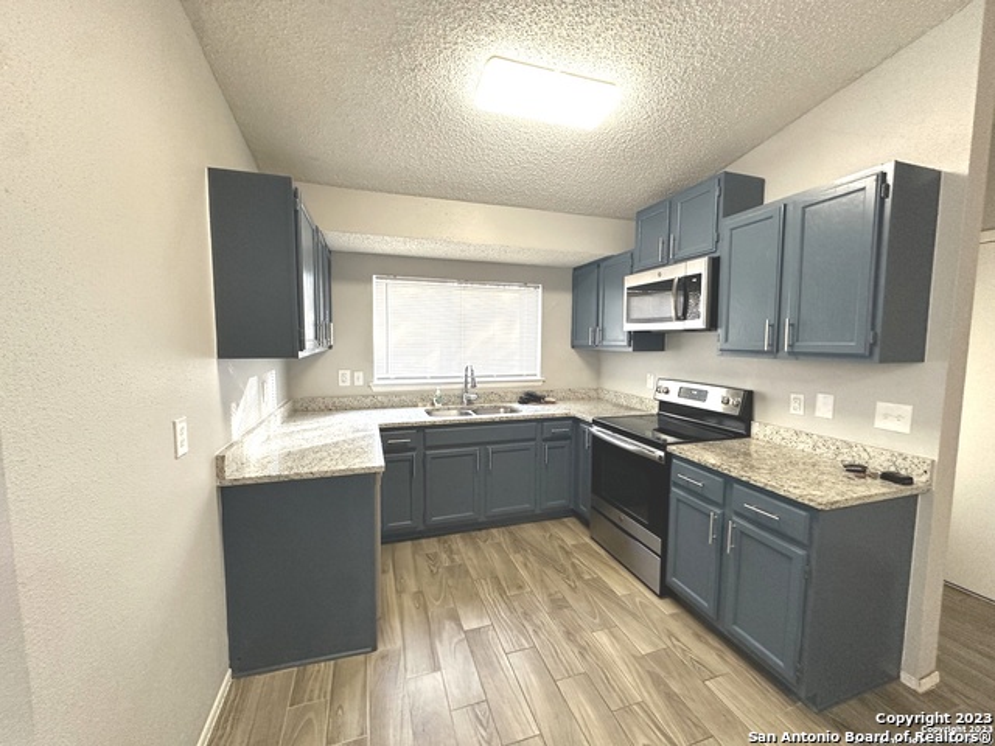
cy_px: 373
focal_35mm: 14
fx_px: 402
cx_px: 498
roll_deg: -0.8
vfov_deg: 85.7
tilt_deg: -6.3
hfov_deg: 102.1
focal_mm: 2.22
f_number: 2.2
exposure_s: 1/120
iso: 250
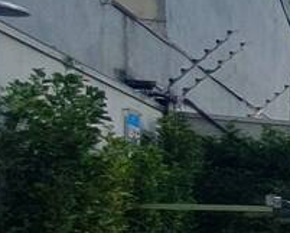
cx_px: 975
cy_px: 230
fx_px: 781
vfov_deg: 16.6
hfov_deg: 10.0
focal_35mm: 91
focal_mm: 1.8
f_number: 2.2
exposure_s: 1/608
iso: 50
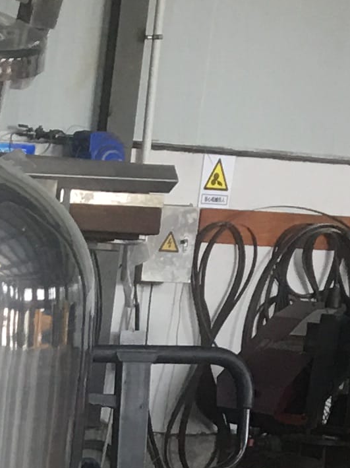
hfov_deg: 8.5
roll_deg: -3.2
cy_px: 925
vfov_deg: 10.9
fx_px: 2226
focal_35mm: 165
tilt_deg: -14.2
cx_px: -379
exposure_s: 1/33
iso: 32
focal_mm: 4.15
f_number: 2.2
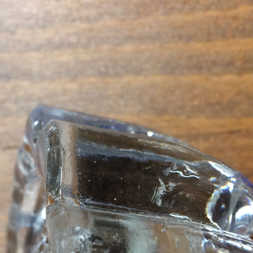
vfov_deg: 24.7
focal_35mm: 67
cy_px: 241
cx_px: 68
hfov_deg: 25.5
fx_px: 554
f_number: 2.2
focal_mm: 4.15
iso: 200
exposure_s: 1/33
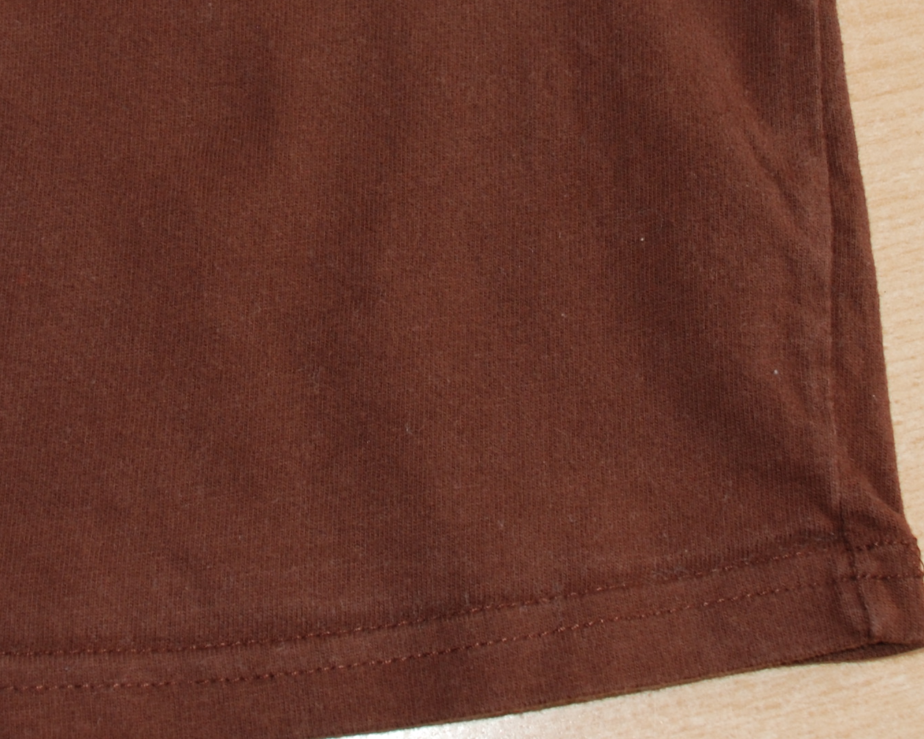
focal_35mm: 89
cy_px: 1
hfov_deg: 21.4
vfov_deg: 16.9
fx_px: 2434
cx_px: 336
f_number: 3.8
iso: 200
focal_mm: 22
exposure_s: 1/60
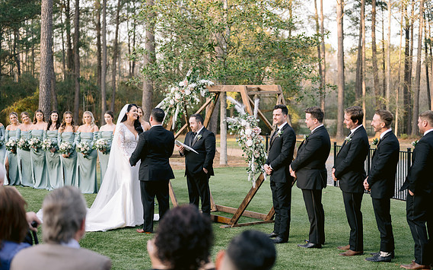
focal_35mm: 52
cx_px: 215
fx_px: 613
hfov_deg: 38.9
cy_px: 142
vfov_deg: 24.8
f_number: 2.2
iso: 400
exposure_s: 1/500
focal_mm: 50
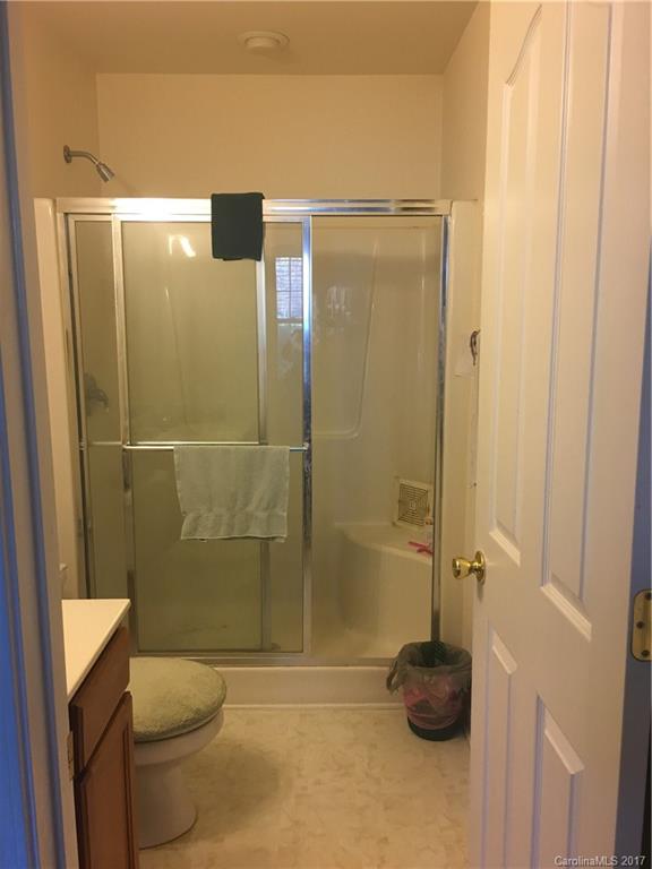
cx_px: 326
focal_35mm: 29
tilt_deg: -8.6
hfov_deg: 48.2
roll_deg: +1.1
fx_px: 728
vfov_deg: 61.7
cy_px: 434
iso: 64
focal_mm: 4.15
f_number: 2.2
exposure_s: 1/30
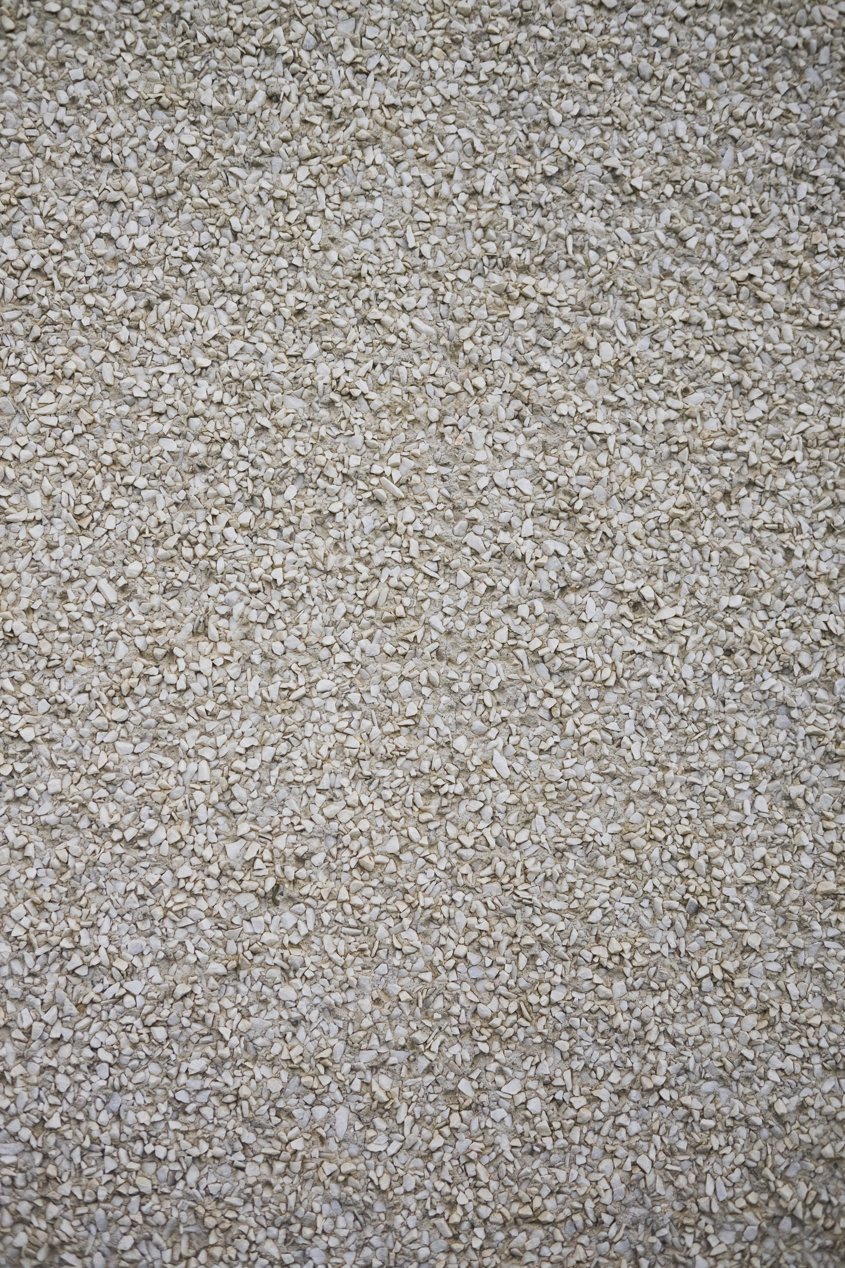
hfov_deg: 25.5
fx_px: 1866
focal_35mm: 53
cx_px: 422
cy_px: 634
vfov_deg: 37.5
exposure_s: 1/4000
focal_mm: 35
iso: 800
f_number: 2.2
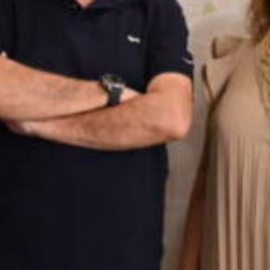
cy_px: 204
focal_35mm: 160
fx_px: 1412
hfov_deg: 10.8
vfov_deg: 10.9
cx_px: 291
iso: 6400
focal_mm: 29
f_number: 4
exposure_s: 1/250
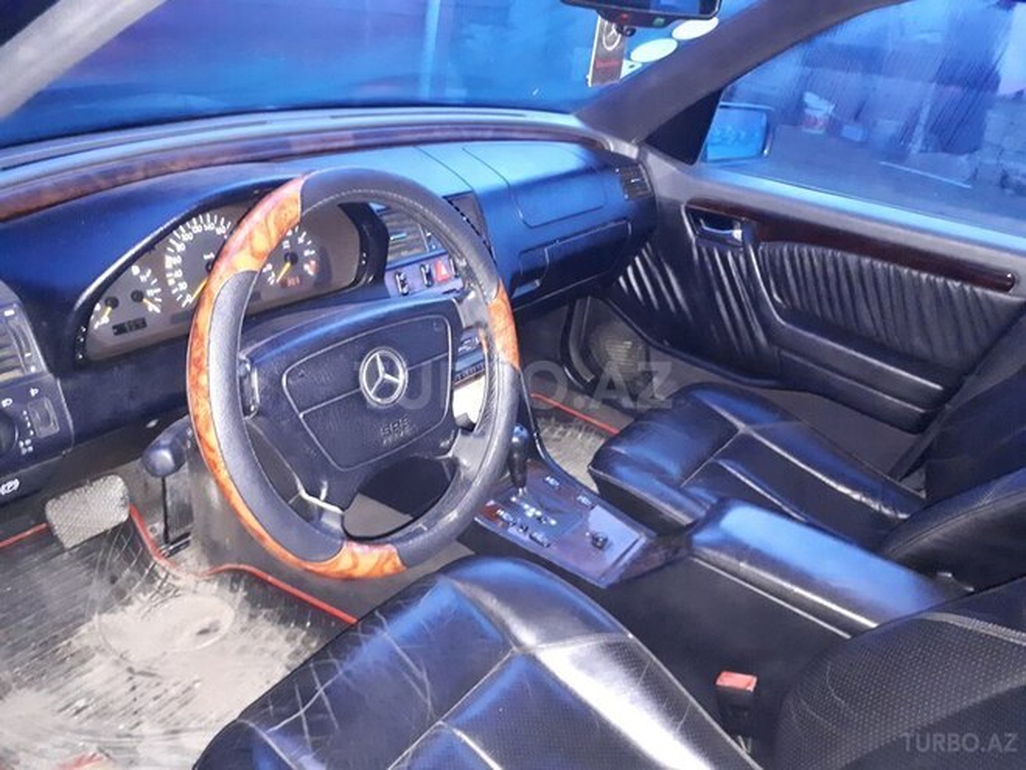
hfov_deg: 65.3
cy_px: 385
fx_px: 800
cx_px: 513
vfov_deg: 51.4
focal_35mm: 27
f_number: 1.9
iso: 1000
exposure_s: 1/17
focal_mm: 3.6
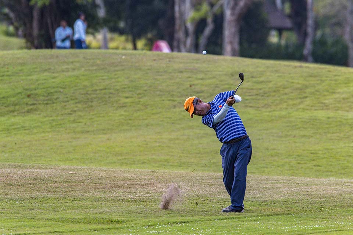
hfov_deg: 3.2
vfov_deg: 2.1
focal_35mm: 650
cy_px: 118
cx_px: 176
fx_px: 6373
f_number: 8
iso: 2000
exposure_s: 1/2500
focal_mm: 650
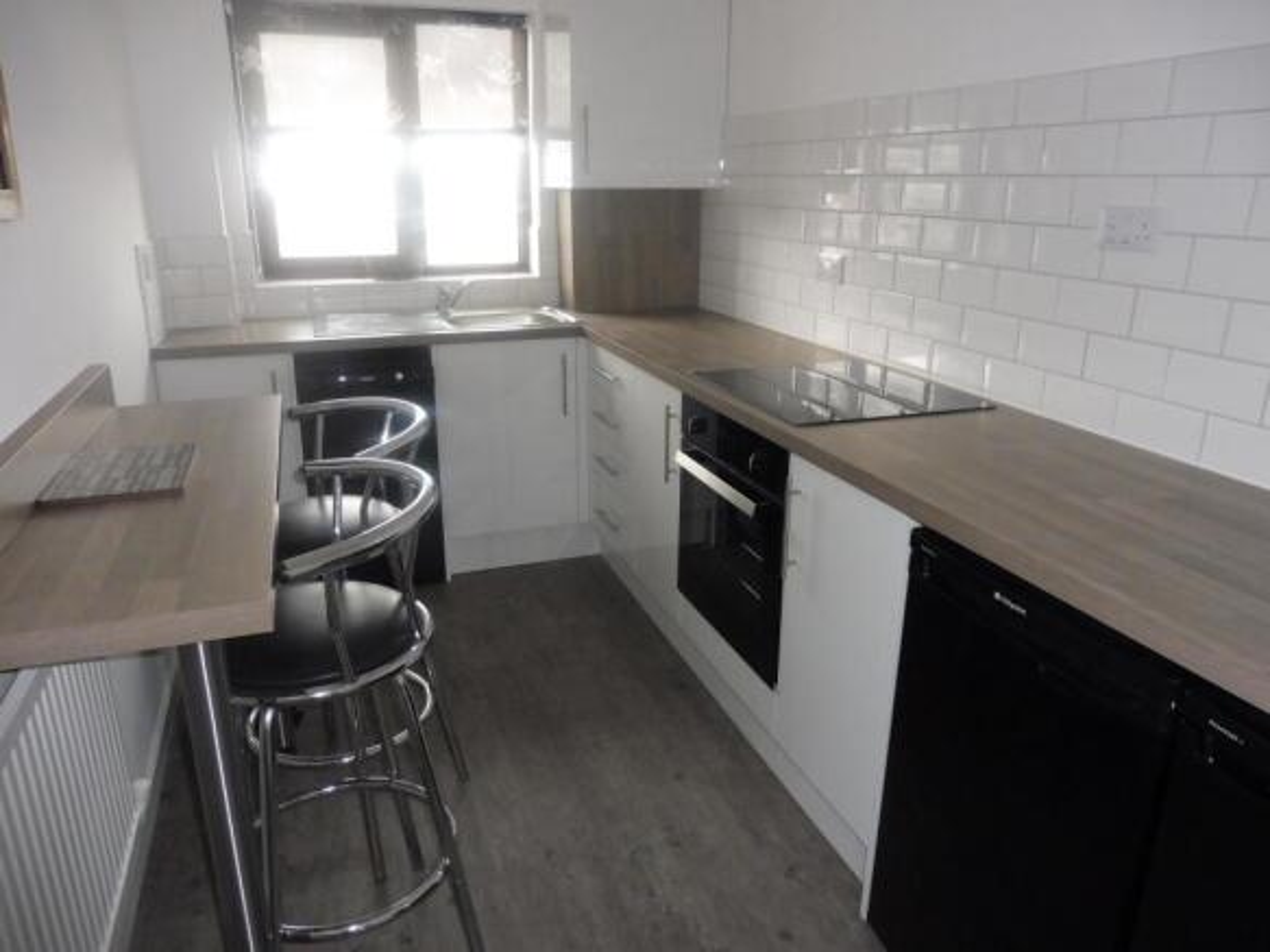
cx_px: 635
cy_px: 476
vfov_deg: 56.8
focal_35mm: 24
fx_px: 880
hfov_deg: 71.6
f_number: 3.3
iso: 400
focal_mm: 4.3
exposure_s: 1/60
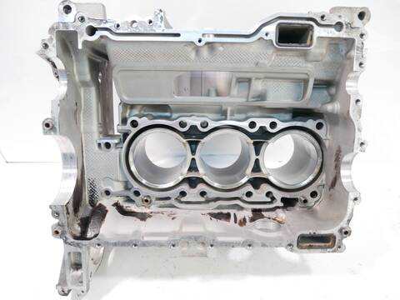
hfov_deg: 71.6
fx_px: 277
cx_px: 200
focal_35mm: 24
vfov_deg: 56.8
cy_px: 150
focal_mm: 12
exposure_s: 1/60
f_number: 3.5
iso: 1250
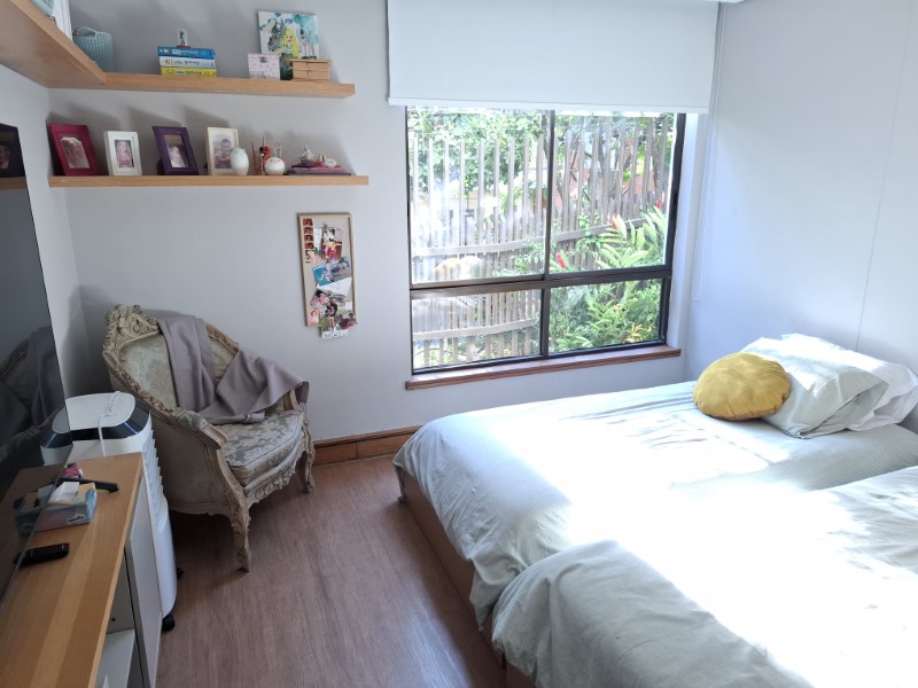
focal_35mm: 23
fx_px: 610
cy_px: 344
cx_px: 459
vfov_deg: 58.9
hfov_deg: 73.9
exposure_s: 1/50
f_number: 1.8
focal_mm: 5.54
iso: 200
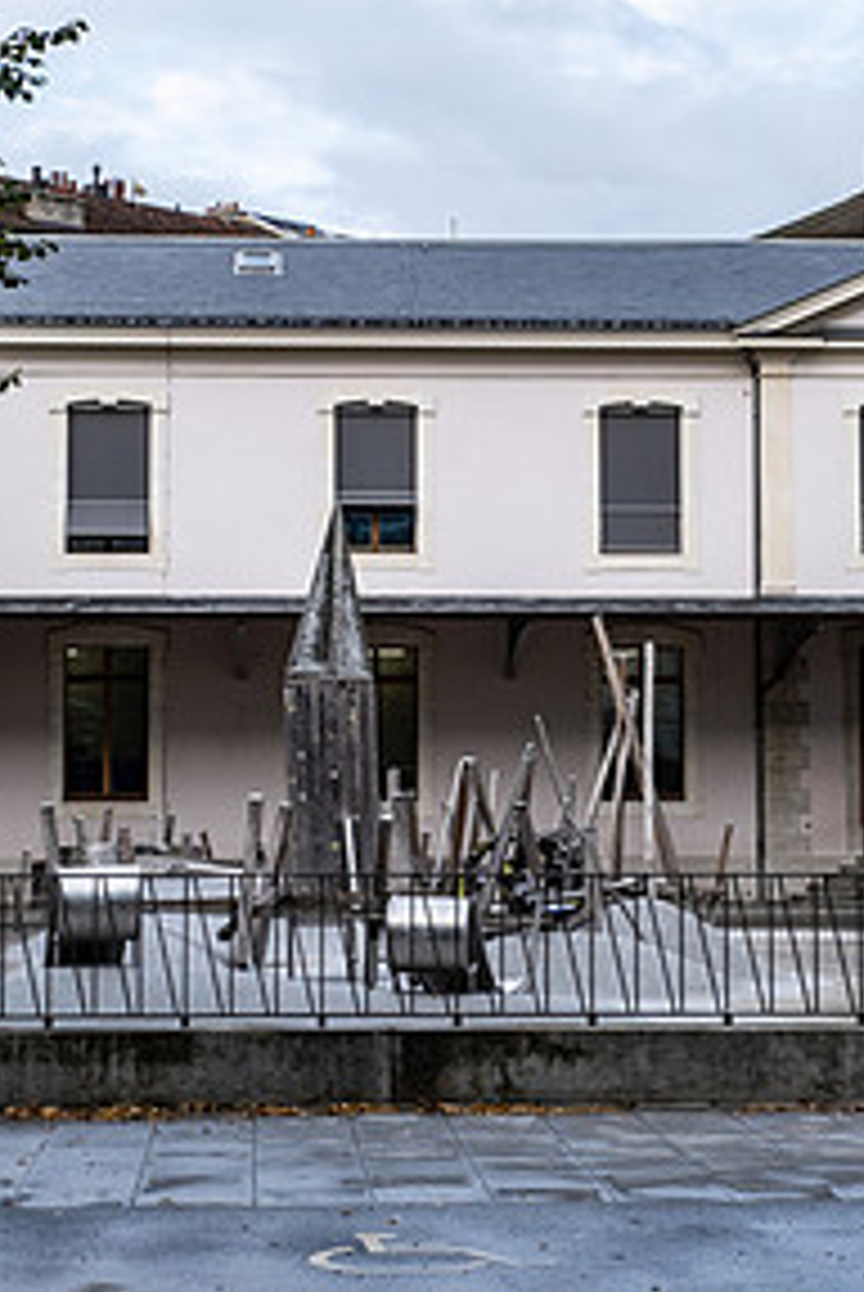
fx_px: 2981
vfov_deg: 24.4
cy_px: 536
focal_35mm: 83
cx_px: 428
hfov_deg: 16.5
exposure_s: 1/340
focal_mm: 35.3
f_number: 4.5
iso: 320
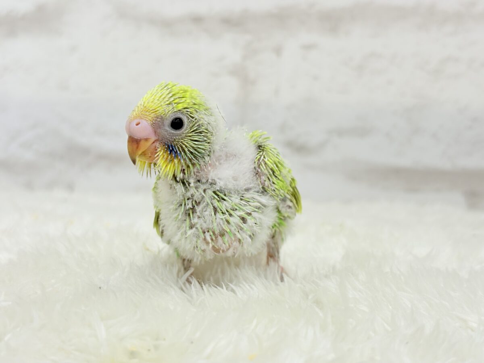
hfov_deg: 36.8
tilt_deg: -5.2
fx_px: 727
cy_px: 182
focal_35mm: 52
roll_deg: +0.0
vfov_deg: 28.0
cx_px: 242
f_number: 1.6
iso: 50
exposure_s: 1/100
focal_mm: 5.96
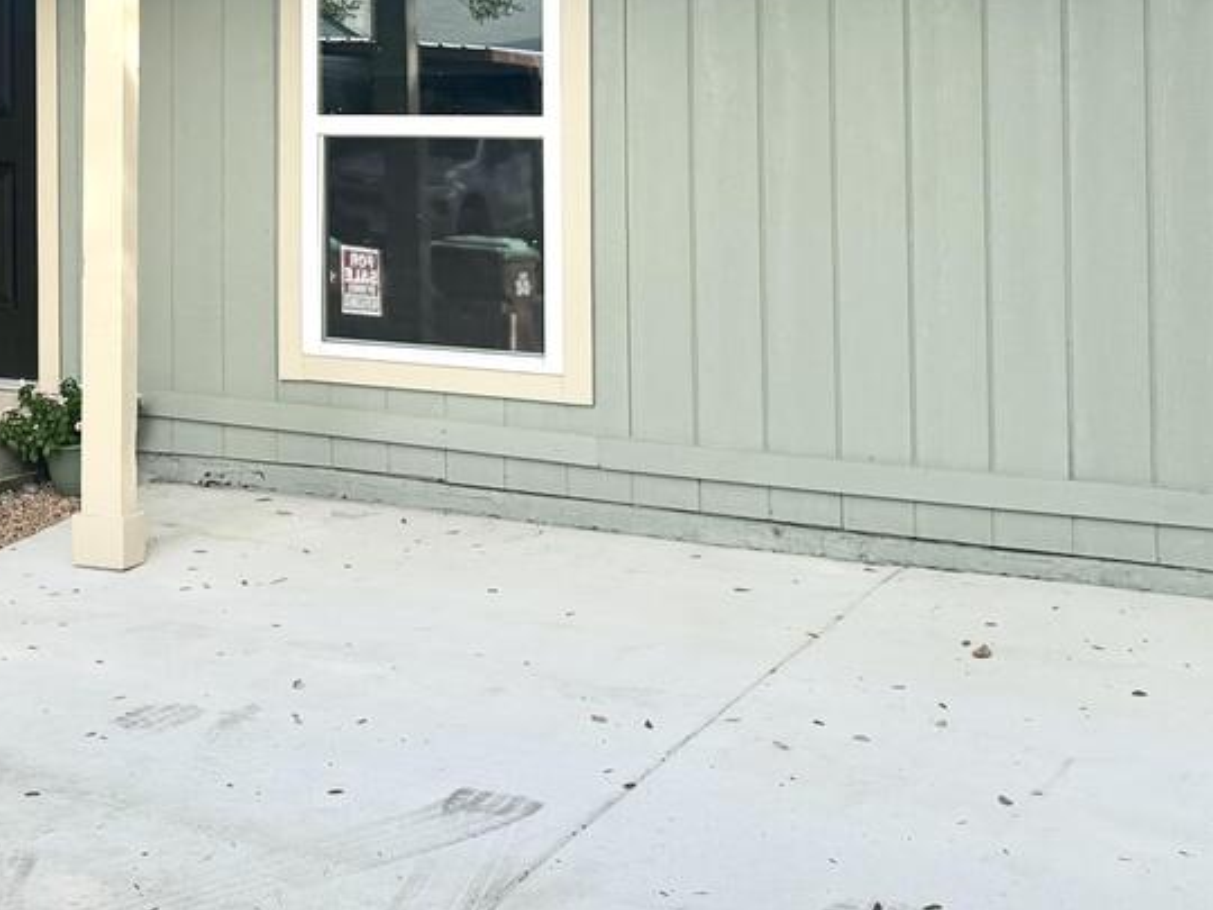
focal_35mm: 64
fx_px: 2243
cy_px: 4
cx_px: 72
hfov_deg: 28.8
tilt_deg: +2.9
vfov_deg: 22.1
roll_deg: -0.1
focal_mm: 6.76
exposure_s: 1/1437
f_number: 1.78
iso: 100
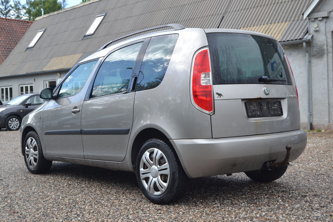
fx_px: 430
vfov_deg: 28.9
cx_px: 166
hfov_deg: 42.3
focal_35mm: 46
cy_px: 111
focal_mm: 31
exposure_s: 1/160
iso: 100
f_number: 6.3
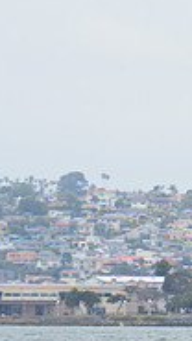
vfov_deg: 3.7
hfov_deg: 2.0
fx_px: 5351
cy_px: 136
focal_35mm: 591
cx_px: 493
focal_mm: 120
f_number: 11
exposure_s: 1/500
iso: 360
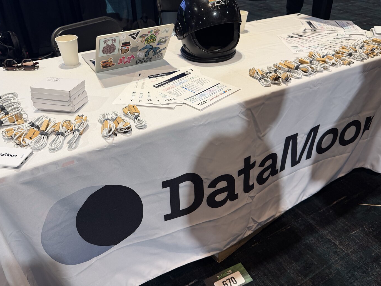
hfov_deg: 63.4
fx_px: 308
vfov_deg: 49.6
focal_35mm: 28
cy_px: 122
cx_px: 185
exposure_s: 1/60
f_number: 1.78
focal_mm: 6.76
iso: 125
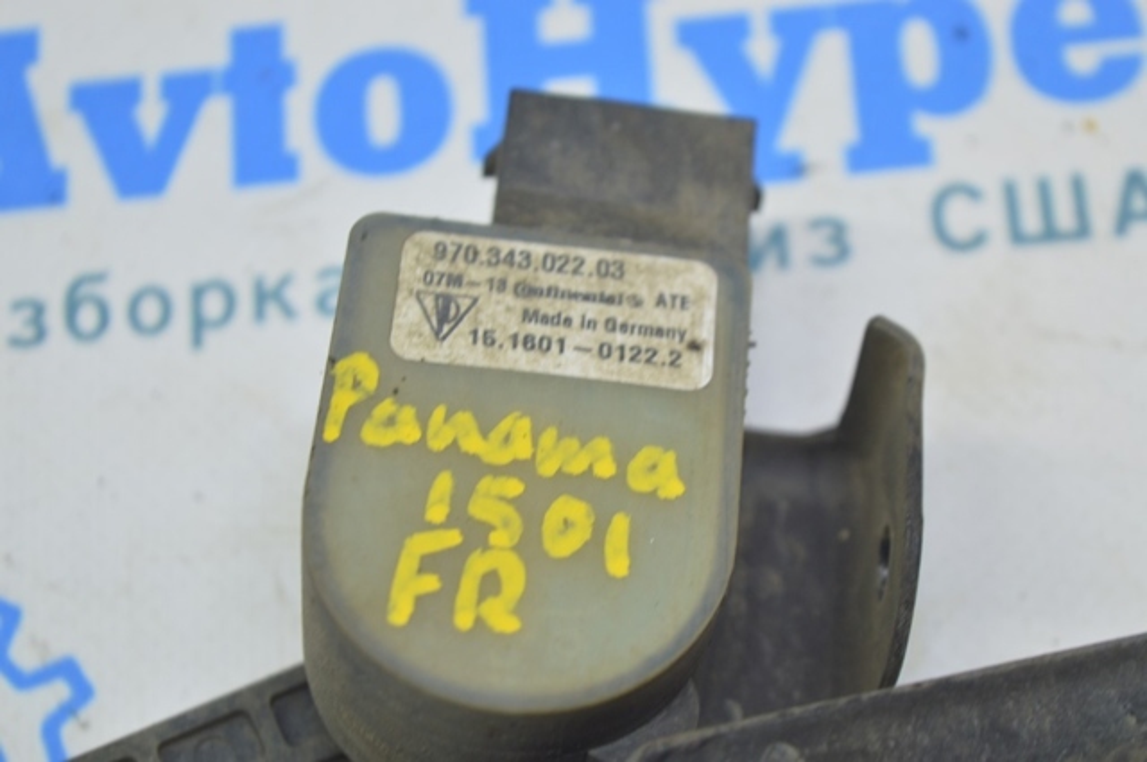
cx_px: 574
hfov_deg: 24.6
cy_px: 381
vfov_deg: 16.5
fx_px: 2625
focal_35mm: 82
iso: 400
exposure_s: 1/20
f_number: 5.6
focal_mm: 55
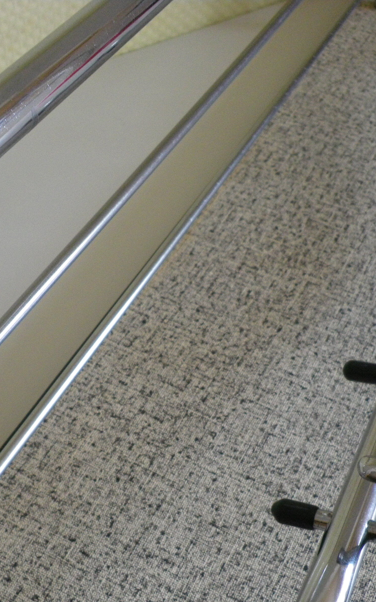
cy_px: 380
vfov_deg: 40.0
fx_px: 820
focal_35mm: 50
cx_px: 152
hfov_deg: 25.8
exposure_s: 1/60
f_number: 2.6
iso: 160
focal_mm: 4.9
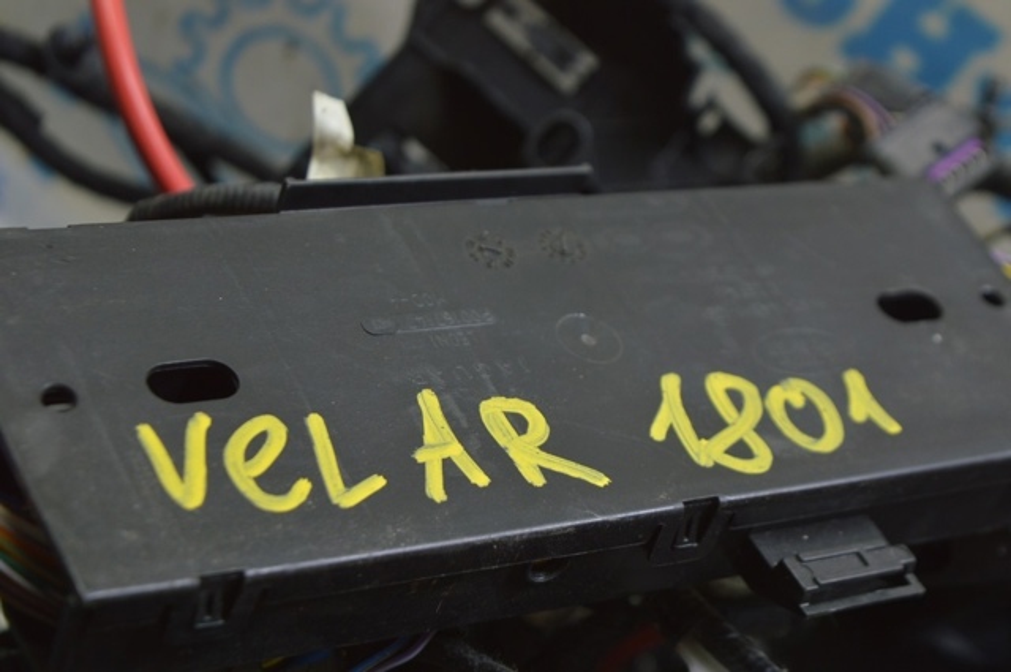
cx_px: 506
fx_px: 2314
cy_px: 336
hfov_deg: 24.6
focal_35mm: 82
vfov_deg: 16.5
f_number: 5.6
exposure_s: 1/20
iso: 400
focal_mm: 55
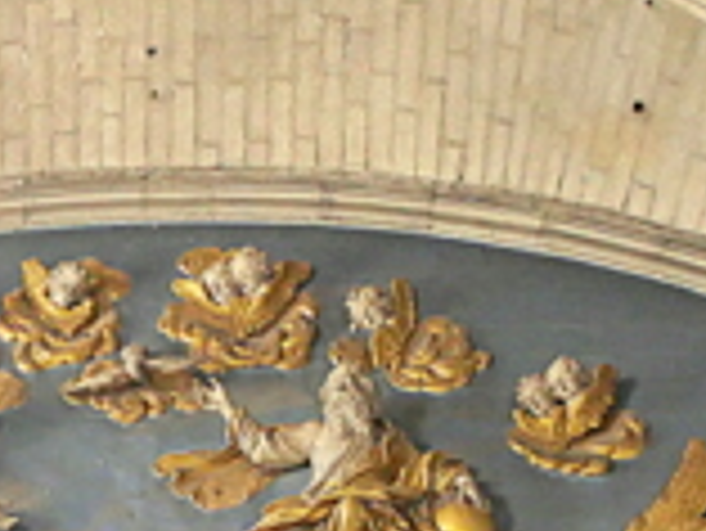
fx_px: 3735
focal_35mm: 183
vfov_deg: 7.6
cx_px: 94
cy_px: 1287
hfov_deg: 10.7
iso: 1600
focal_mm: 18
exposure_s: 1/60
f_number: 4.2
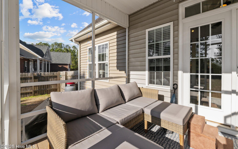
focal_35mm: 15
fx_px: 97
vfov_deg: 74.7
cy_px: 71
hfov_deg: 101.4
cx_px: 125
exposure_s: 1/640
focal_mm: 14
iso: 400
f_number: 9
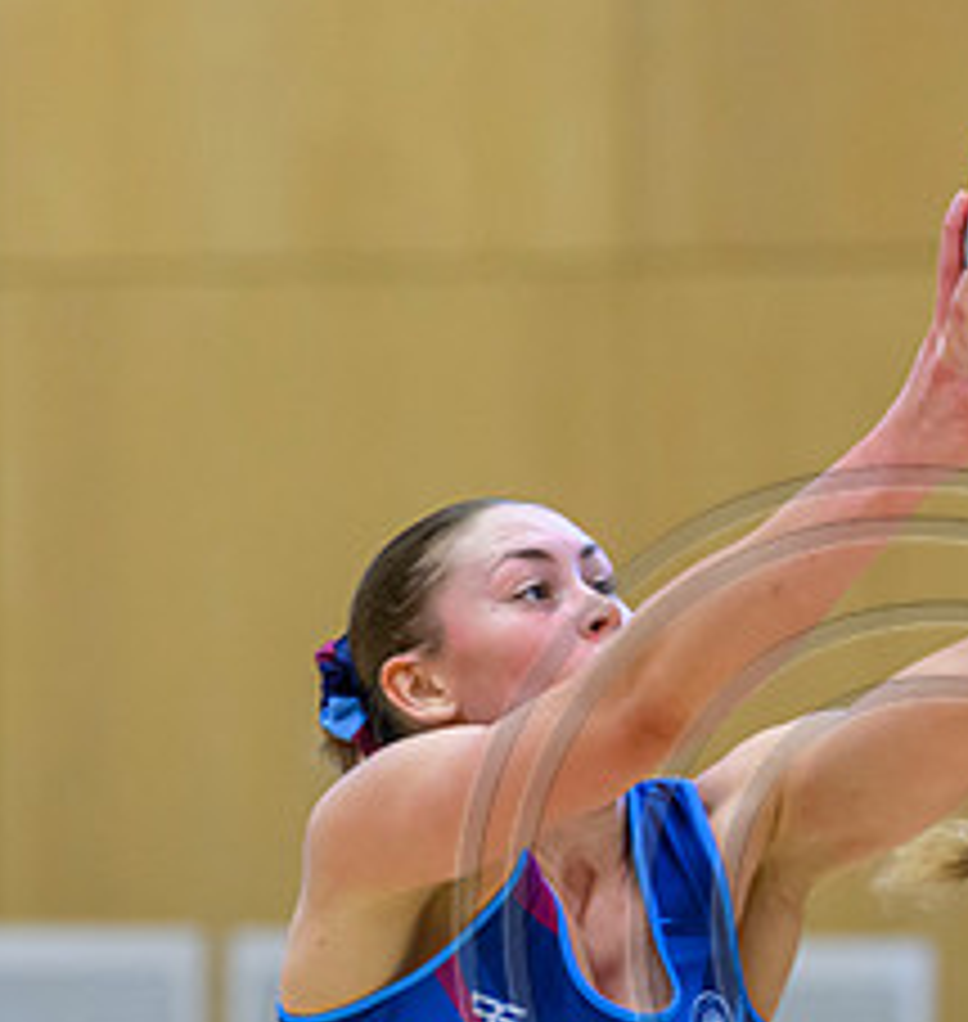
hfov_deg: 3.6
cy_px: 766
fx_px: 15583
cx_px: 563
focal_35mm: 479
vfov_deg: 3.8
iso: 4000
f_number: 3.2
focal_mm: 155
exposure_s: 1/1000
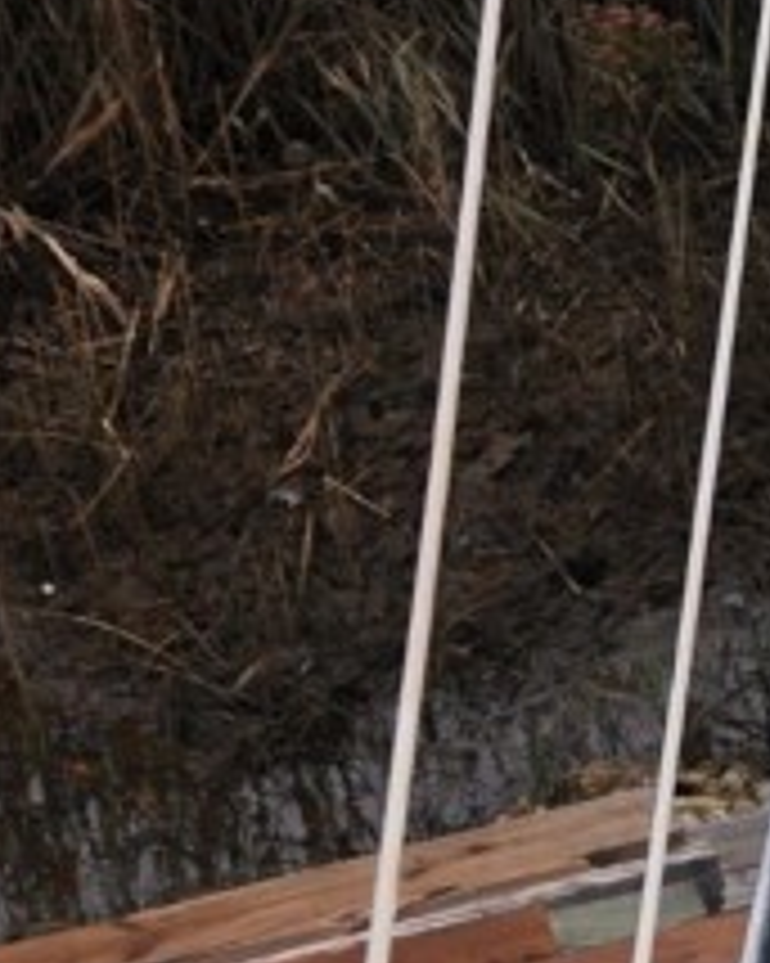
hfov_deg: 8.7
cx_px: 1977
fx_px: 4504
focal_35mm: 158
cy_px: 846
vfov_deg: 12.1
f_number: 9
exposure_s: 1/320
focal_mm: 24
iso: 200
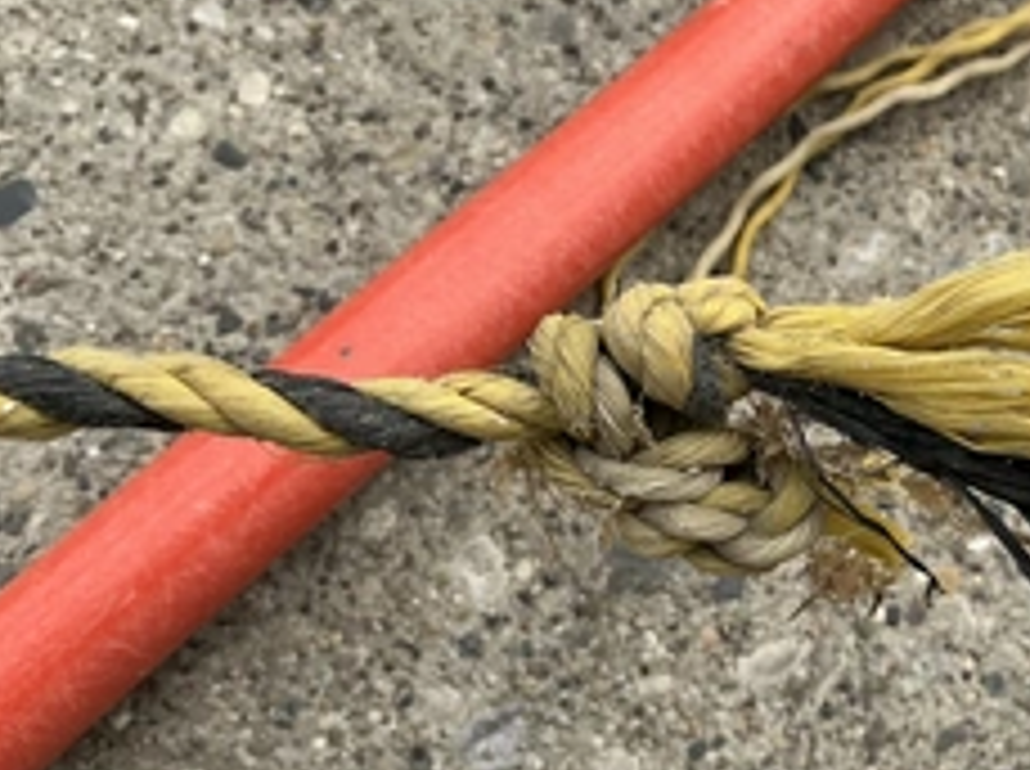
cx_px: 882
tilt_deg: -68.3
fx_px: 1456
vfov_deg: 29.6
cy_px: 396
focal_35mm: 49
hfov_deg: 37.0
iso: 25
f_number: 1.8
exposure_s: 1/1279
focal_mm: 3
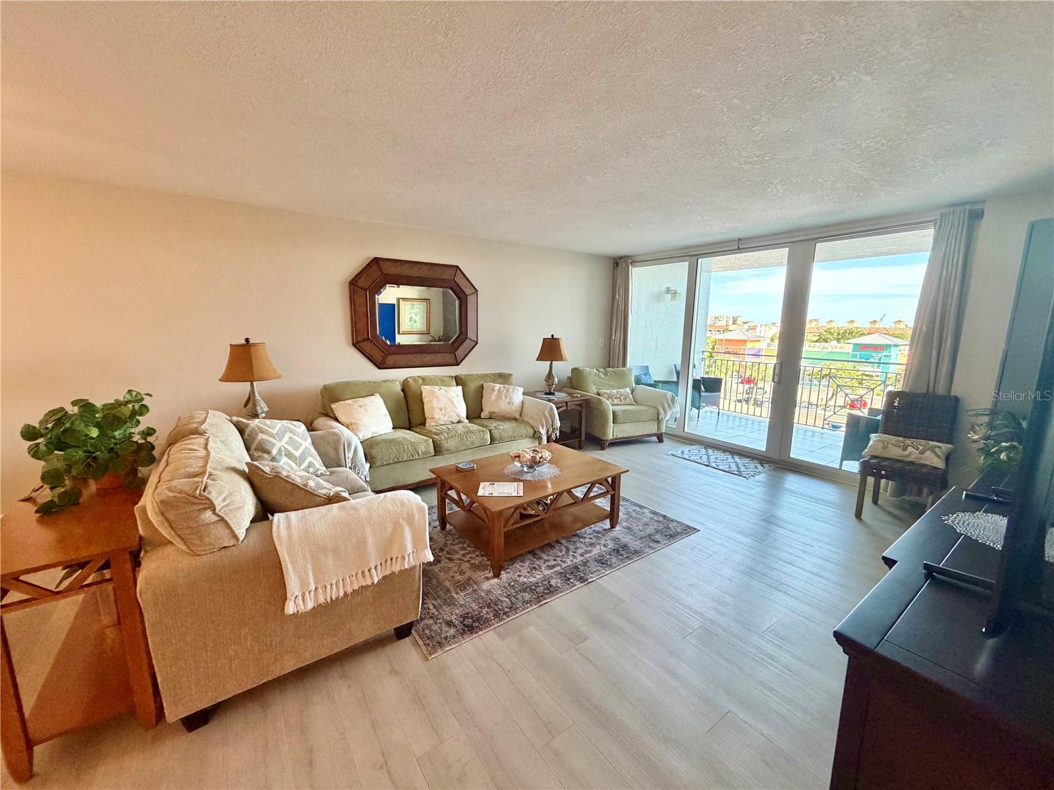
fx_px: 426
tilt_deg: -8.5
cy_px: 395
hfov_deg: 102.1
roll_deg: +0.4
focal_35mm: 14
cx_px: 527
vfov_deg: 85.7
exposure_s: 1/120
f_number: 2.2
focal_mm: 2.22
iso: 250
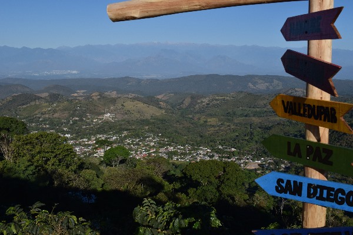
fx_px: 382
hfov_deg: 49.6
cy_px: 118
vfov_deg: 34.2
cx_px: 176
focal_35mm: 39
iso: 125
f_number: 20
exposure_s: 1/200
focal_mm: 26
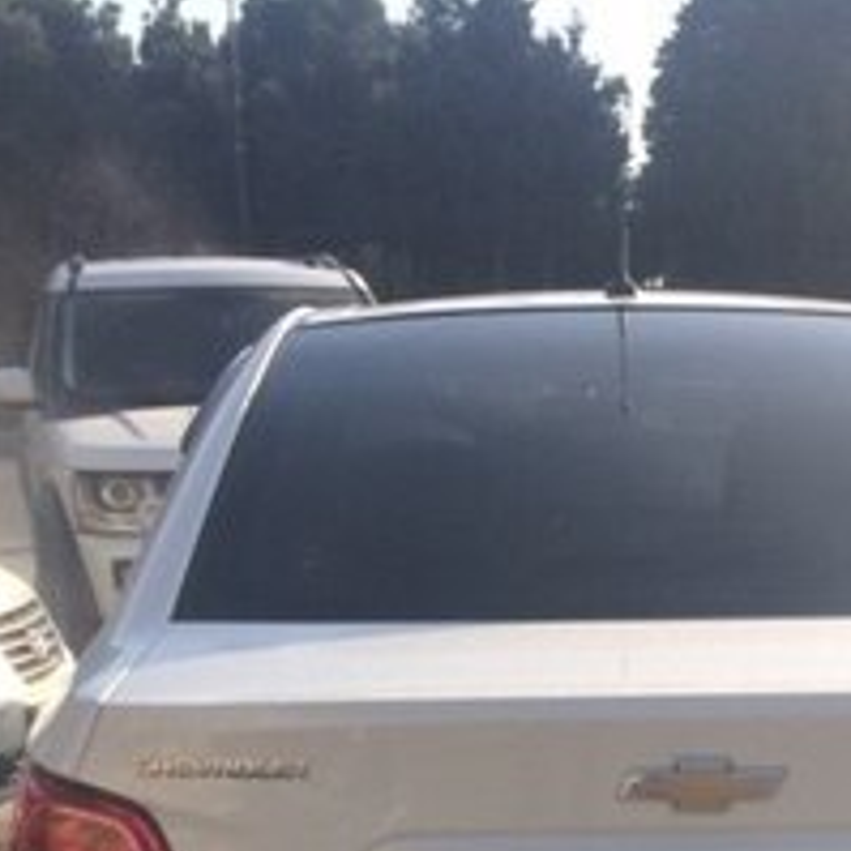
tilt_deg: -21.0
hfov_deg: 26.6
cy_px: 1056
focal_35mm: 64
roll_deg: +0.9
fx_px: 1780
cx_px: 620
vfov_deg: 24.1
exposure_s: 1/820
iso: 32
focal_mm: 4.15
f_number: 2.2
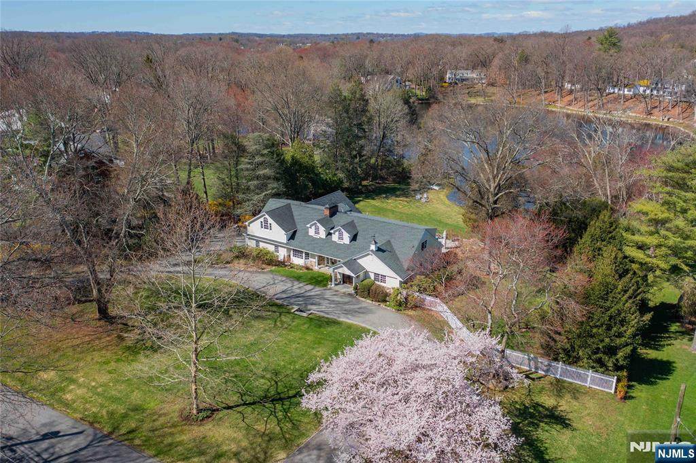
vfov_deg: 46.3
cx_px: 348
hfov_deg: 65.5
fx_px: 541
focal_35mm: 28
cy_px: 232
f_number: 2.8
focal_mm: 10.26
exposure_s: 1/1000
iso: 100
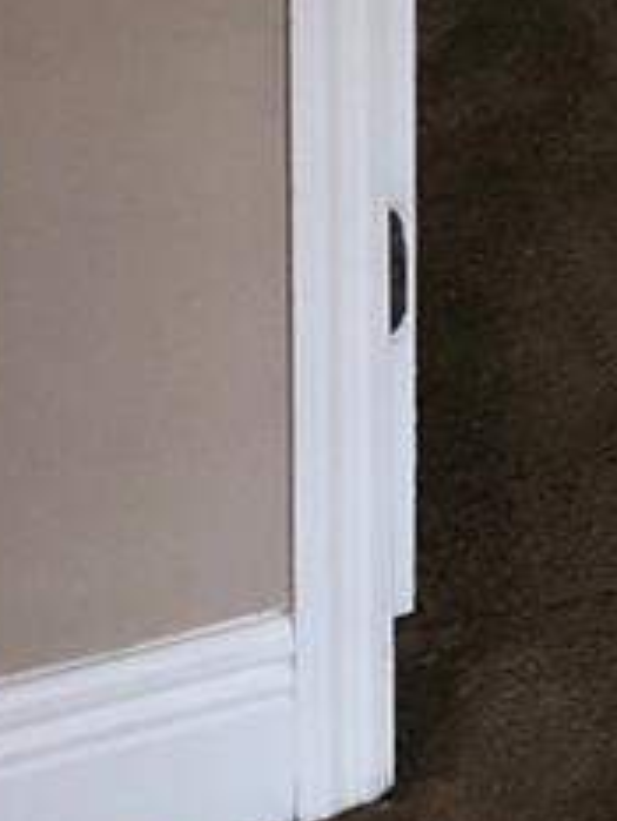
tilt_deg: -6.4
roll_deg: -0.8
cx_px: 970
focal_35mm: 144
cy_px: -1131
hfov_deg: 9.9
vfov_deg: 11.4
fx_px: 3419
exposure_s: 1/17
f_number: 1.8
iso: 40
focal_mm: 3.99
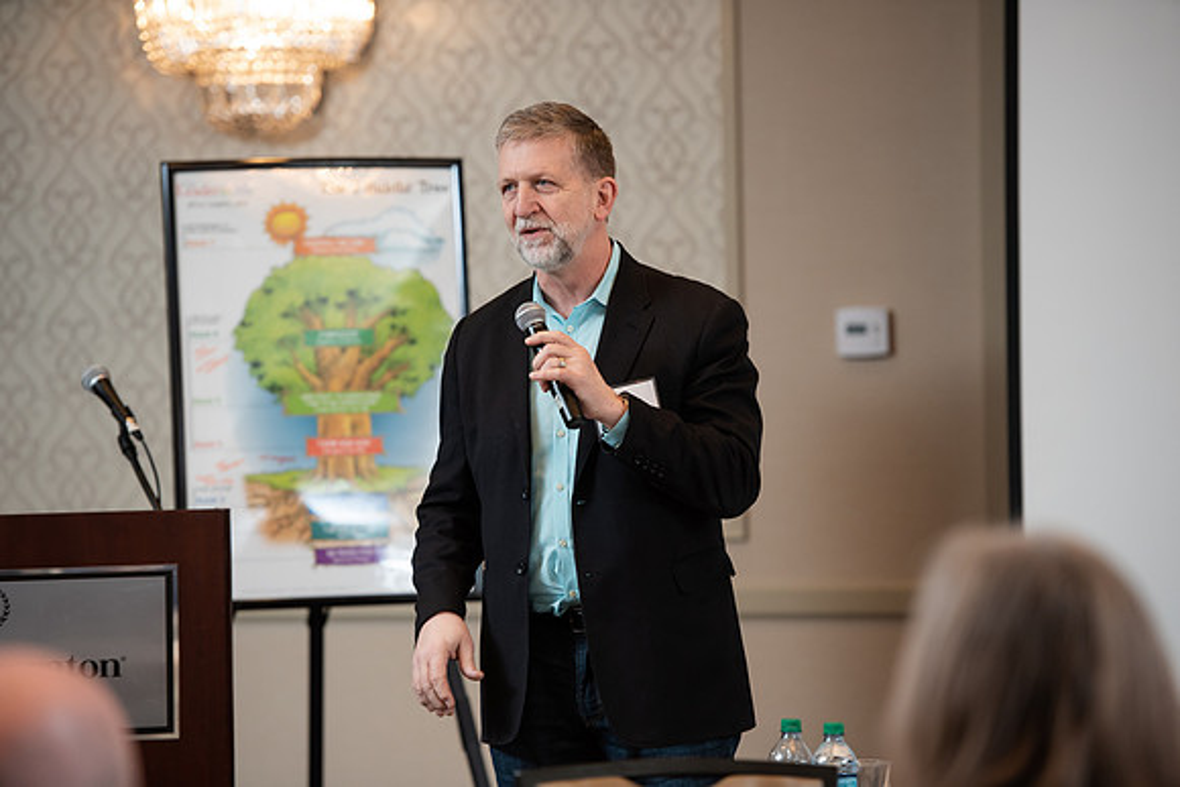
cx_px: 590
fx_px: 4918
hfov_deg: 13.7
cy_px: 394
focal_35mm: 150
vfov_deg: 9.2
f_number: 3.2
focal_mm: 150
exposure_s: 1/200
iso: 1000
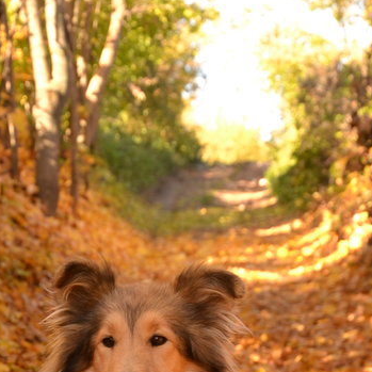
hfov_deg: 10.4
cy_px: 533
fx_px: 2046
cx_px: 95
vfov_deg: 10.1
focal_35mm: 168
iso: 400
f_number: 6.3
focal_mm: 45
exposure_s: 1/125
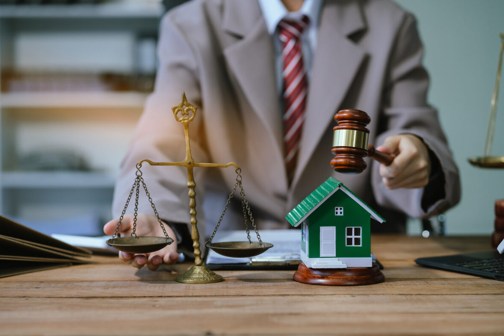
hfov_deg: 23.6
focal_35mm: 86
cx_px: 250
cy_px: 167
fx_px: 1204
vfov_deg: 15.9
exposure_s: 1/200
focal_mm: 85
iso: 500
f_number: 3.2
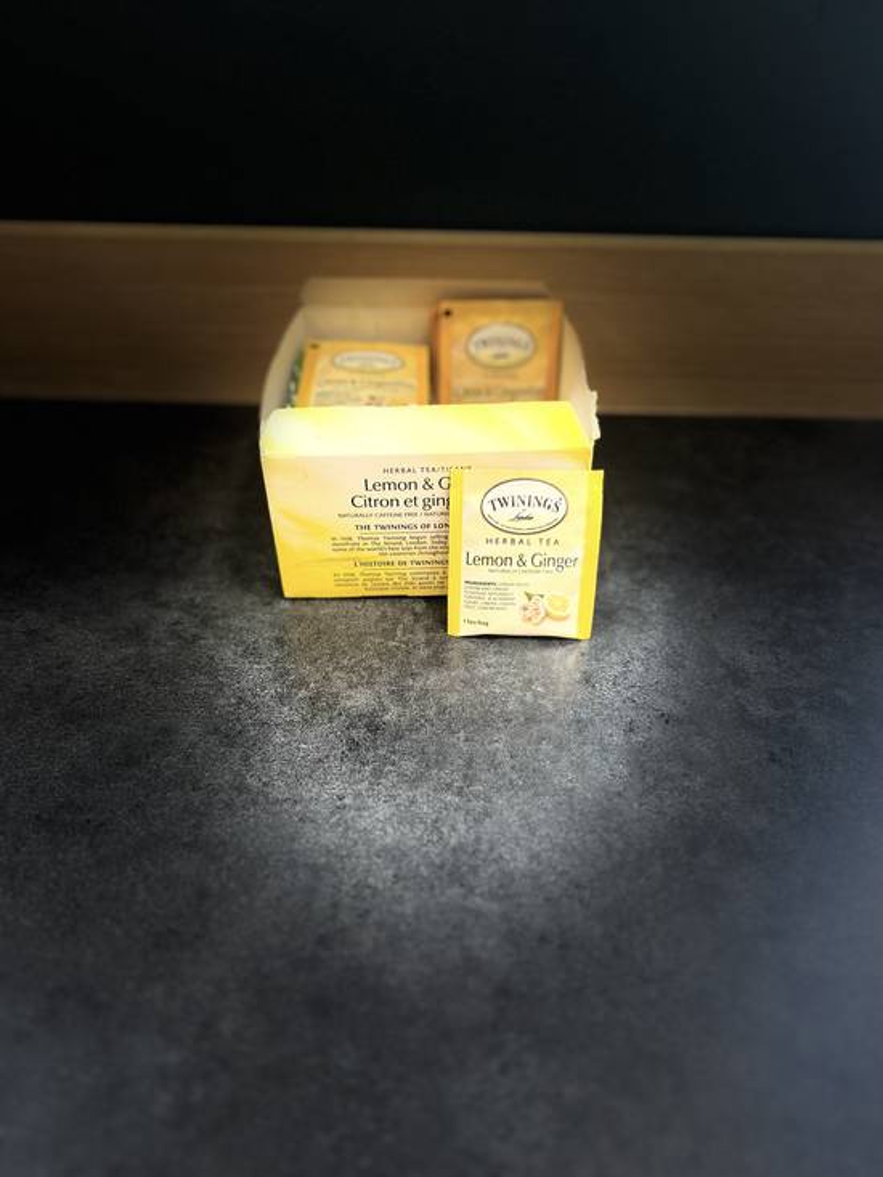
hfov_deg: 53.1
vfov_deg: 67.3
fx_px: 884
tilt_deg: -38.4
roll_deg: -0.5
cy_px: 588
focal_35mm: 26
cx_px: 442
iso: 100
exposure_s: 1/120
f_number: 1.5
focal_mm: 5.7
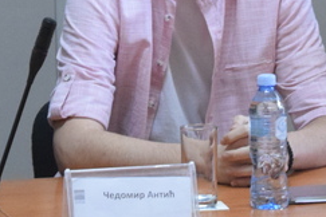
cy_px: -44
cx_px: 199
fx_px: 3152
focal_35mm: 348
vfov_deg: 3.9
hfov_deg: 5.9
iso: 3200
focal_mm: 55
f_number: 5.6
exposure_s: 1/80
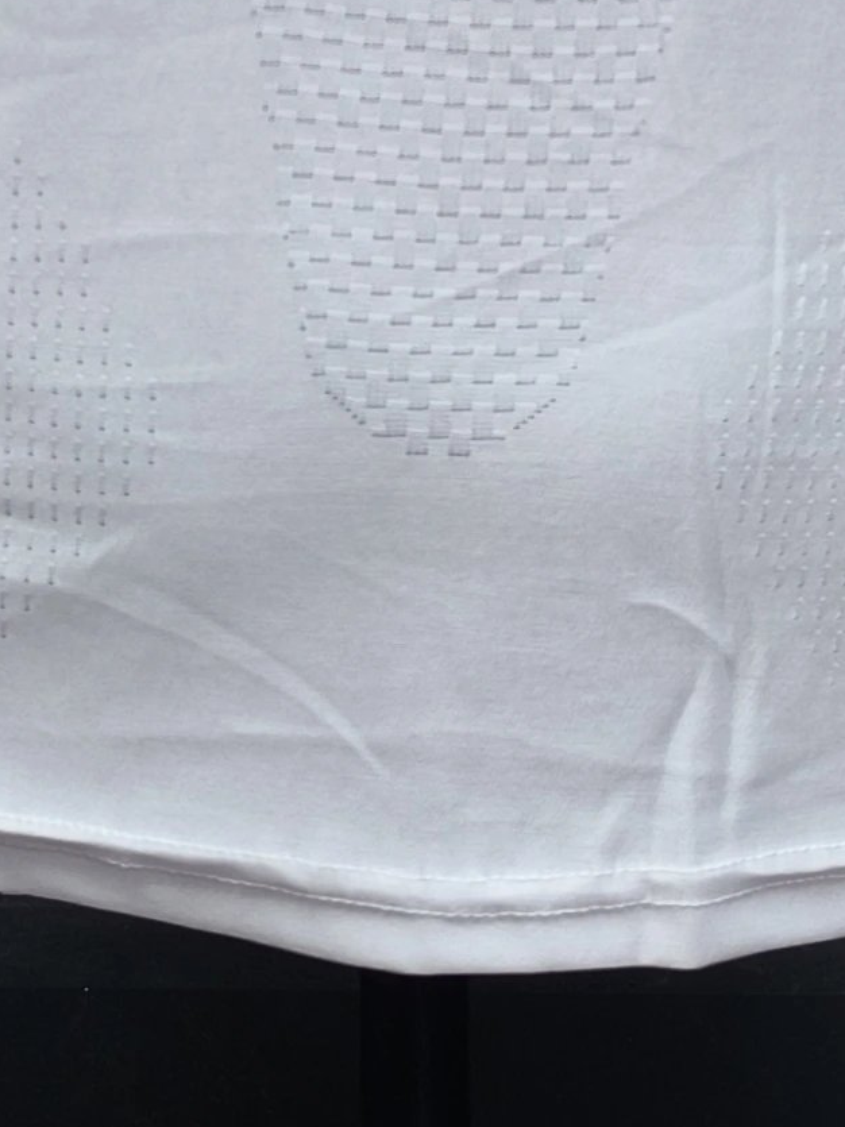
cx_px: 470
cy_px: -631
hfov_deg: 15.7
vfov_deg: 18.2
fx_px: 3060
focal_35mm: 94
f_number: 1.65
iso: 640
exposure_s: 1/50
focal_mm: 6.14
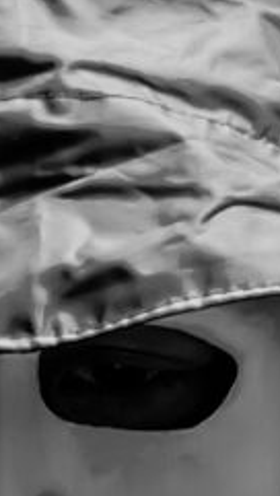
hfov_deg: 3.2
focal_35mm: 383
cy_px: 1013
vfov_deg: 5.5
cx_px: 29
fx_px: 5037
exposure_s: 1/4
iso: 100
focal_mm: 23
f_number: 3.8
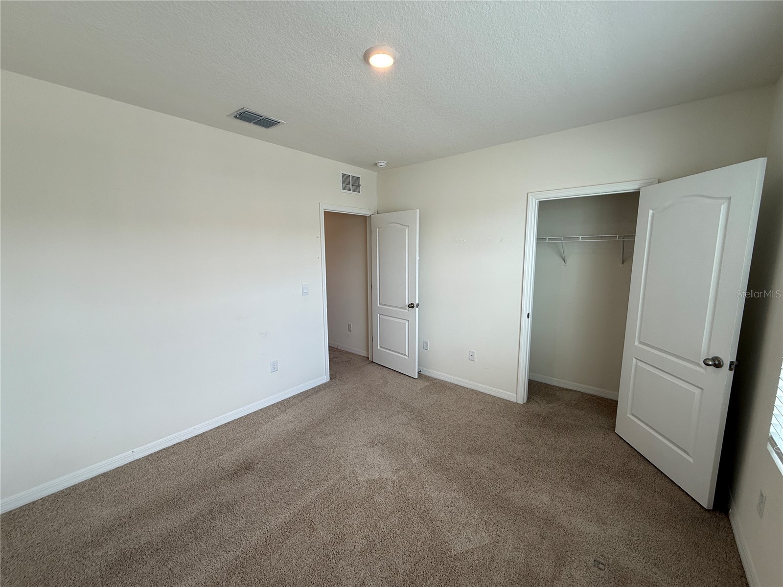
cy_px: 294
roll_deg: +1.0
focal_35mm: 14
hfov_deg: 102.1
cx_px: 392
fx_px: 317
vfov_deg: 85.7
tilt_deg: -6.4
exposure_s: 1/120
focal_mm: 2.22
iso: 64
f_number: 2.2
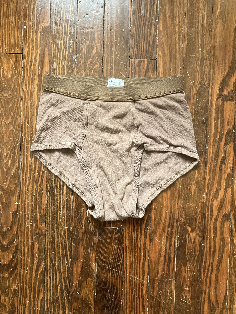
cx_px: 118
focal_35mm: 28
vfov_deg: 63.4
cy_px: 157
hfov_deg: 49.7
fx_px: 255
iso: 320
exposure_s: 1/48
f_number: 1.8
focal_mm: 3.99
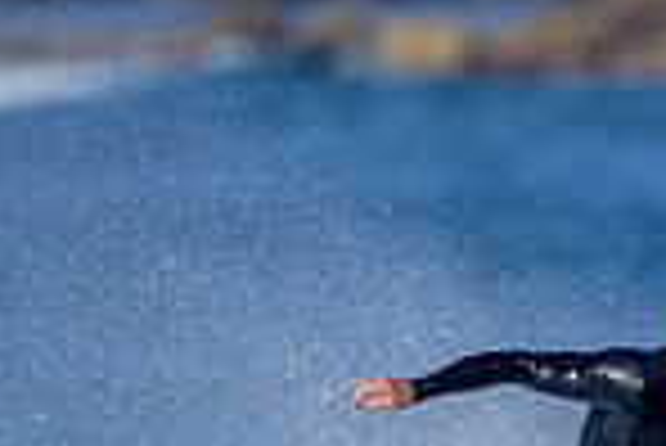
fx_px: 79793
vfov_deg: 0.3
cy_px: 785
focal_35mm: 4309
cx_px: 1205
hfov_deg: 0.5
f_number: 6.3
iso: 280
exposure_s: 1/2000
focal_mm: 800
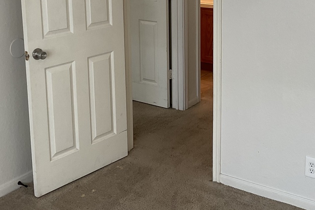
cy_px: 22
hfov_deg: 34.4
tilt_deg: -11.1
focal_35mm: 58
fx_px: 507
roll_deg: -0.1
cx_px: 187
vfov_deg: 22.8
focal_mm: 3
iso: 50
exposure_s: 1/60
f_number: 1.8
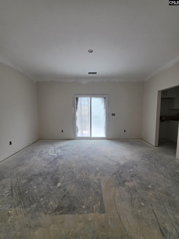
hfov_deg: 89.9
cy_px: 120
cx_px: 90
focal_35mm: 13
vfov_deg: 106.2
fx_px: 90
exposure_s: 1/120
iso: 100
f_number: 1.9
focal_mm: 2.2
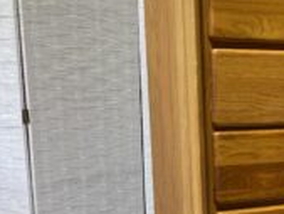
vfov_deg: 18.8
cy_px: 203
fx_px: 632
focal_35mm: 77
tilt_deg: -11.7
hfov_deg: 23.5
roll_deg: +0.2
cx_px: 323
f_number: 1.8
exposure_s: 1/120
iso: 100
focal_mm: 4.25
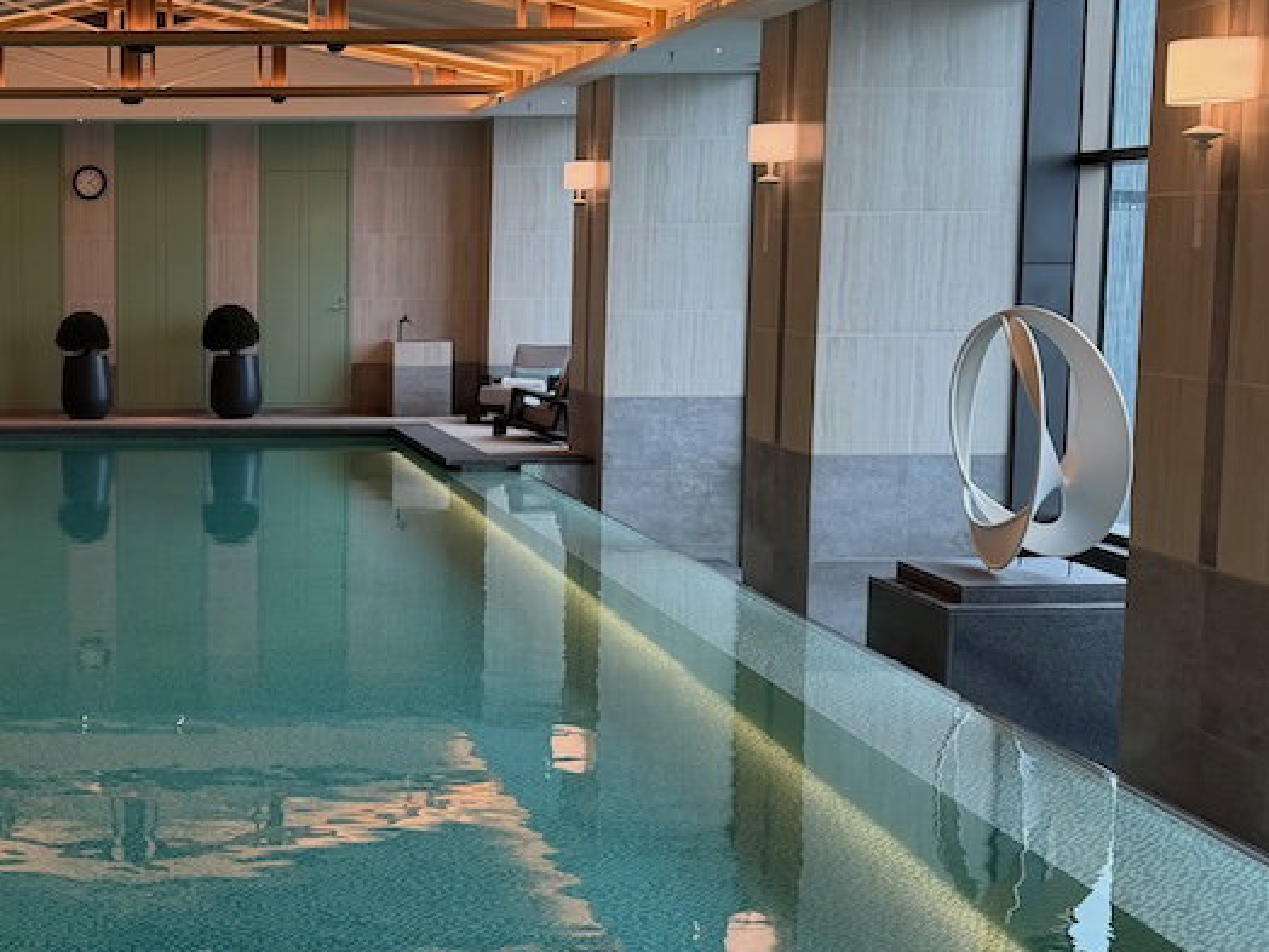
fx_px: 2016
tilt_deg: -6.4
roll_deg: +0.9
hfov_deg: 33.2
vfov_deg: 26.6
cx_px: 136
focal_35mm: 55
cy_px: 480
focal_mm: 6.76
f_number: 1.78
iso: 200
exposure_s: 1/91
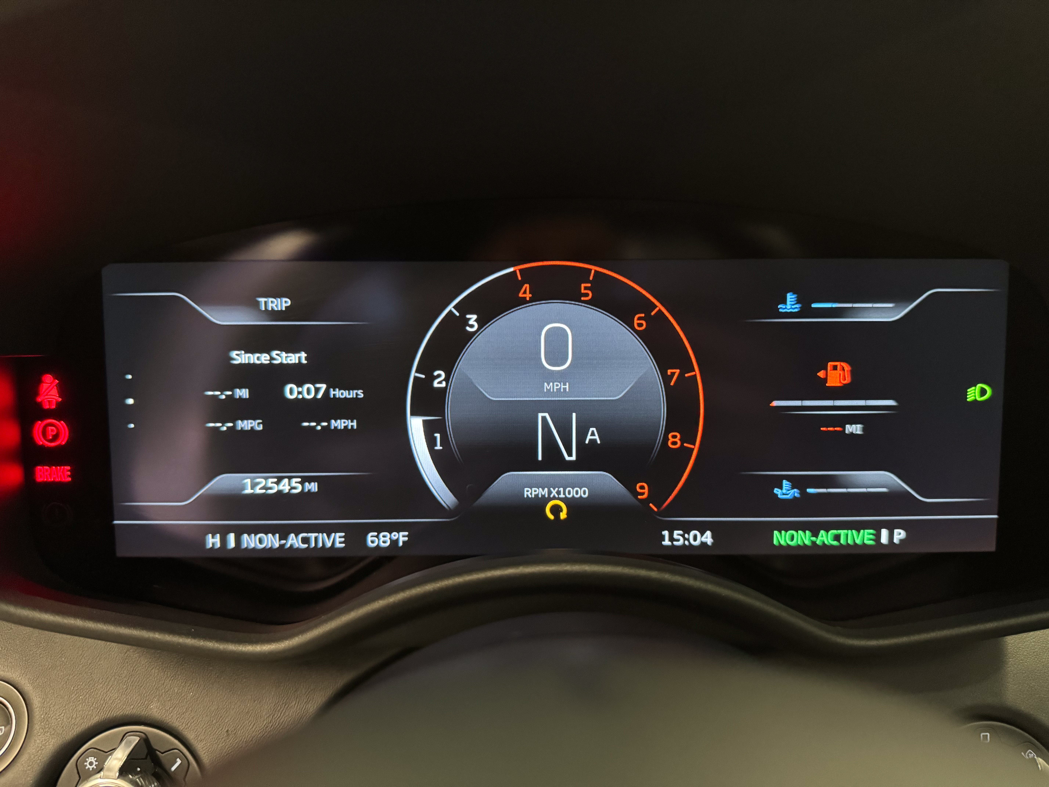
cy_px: 394
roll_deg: +0.9
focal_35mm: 24
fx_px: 727
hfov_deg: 71.6
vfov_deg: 56.8
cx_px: 524
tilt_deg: -9.3
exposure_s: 1/36
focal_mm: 6.76
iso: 1000
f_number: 1.78
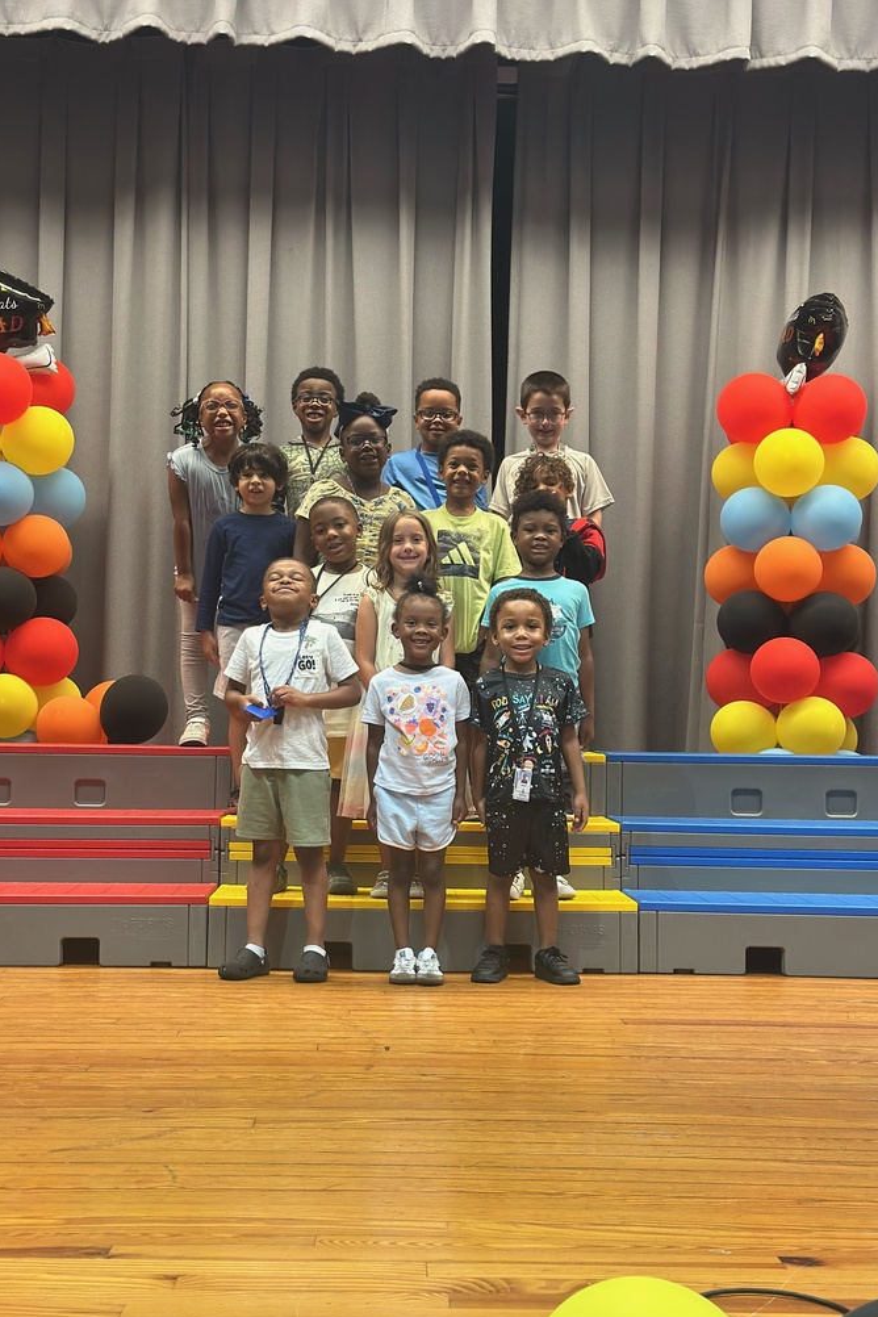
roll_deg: -0.9
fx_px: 1866
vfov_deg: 38.9
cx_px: 394
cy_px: 651
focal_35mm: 51
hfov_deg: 26.5
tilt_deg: +1.9
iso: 250
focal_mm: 6.86
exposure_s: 1/60
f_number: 1.78
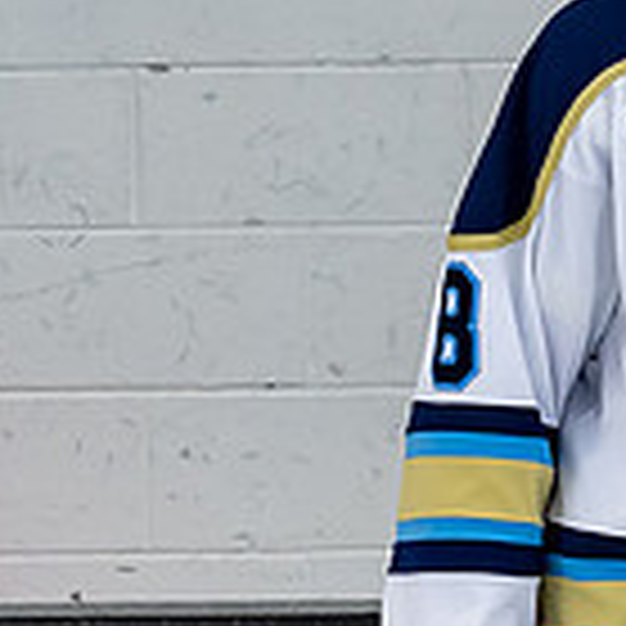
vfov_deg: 4.3
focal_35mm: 404
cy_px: 401
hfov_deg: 4.3
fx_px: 8266
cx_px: 1019
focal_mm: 52
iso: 640
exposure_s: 1/250
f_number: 4
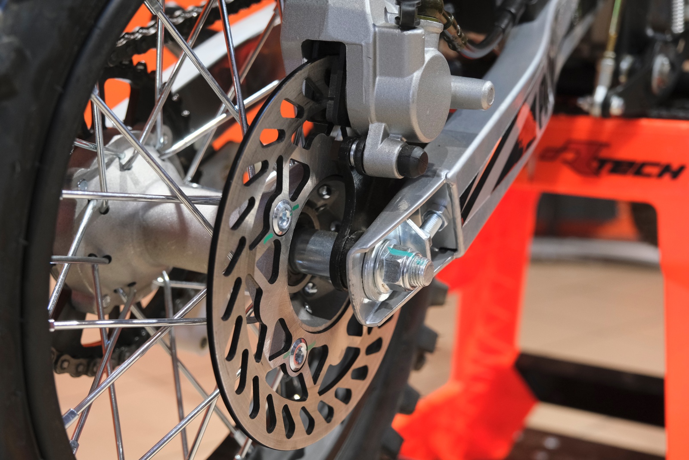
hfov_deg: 36.9
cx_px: 344
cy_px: 230
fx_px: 1034
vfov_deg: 25.1
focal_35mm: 54
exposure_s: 1/100
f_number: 4
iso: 2000
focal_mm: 35.8
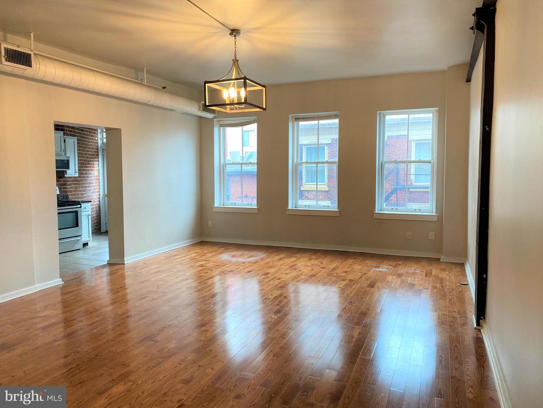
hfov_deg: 67.3
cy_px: 204
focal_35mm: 26
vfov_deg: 53.1
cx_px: 272
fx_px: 408
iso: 125
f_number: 1.8
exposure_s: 1/120
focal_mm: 4.25
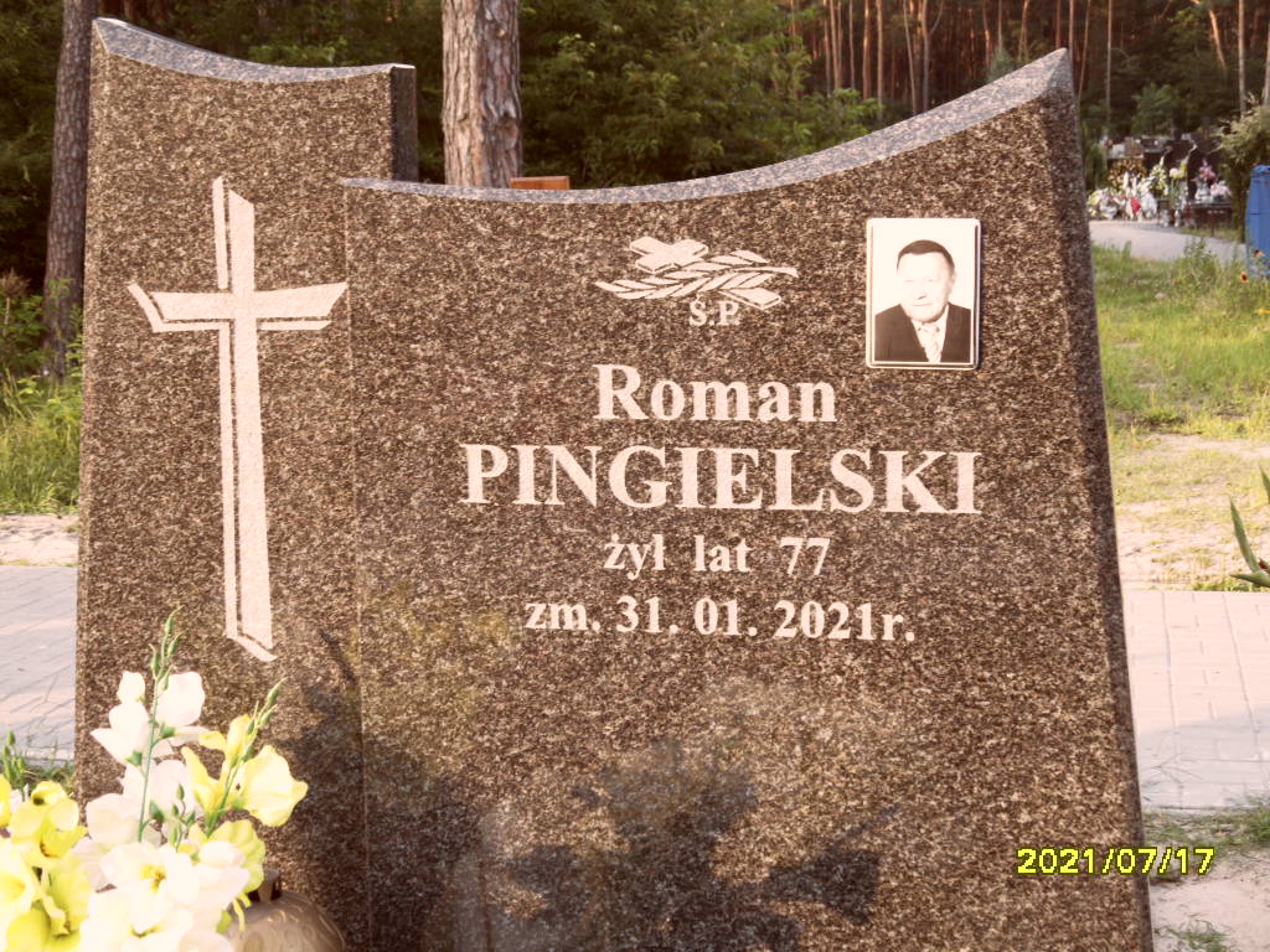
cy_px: 476
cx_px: 635
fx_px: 2201
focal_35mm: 60
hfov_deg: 32.2
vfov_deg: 24.4
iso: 100
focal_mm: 10.3
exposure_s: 1/90
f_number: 4
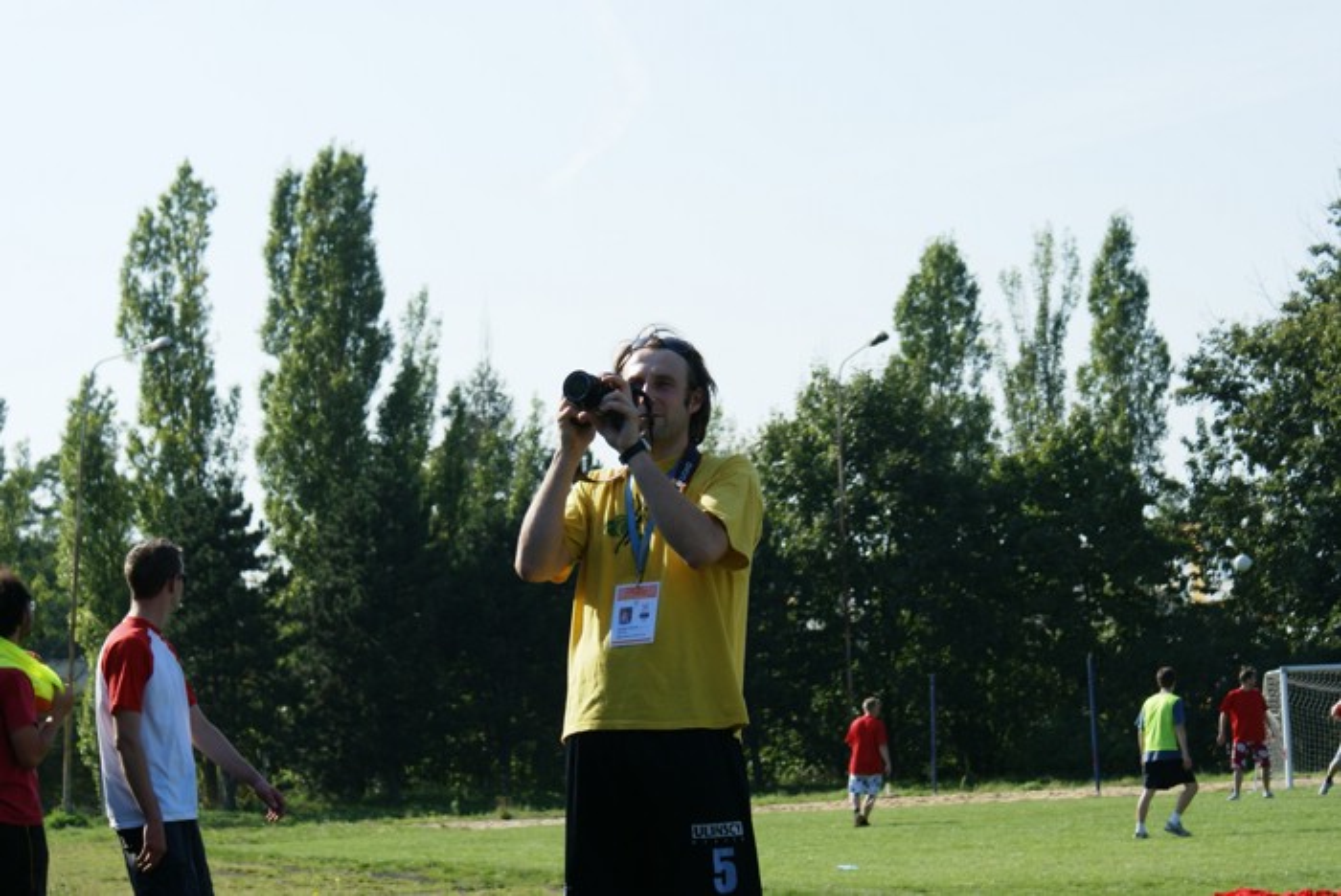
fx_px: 3914
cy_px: 448
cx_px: 670
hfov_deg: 19.4
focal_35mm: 105
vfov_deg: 13.1
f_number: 7.1
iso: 100
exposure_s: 1/400
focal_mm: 70
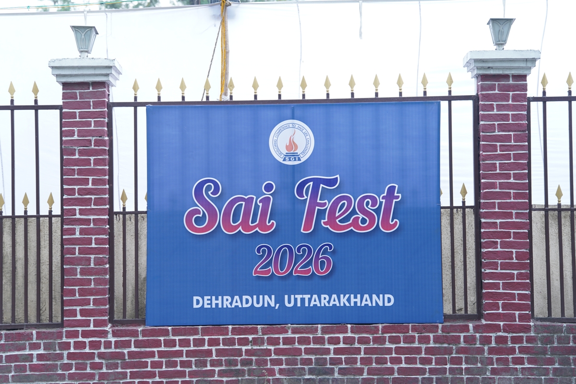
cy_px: 192
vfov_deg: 19.5
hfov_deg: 28.8
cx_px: 288
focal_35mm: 70
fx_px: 1120
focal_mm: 70
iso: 125
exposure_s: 1/125
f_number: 3.2
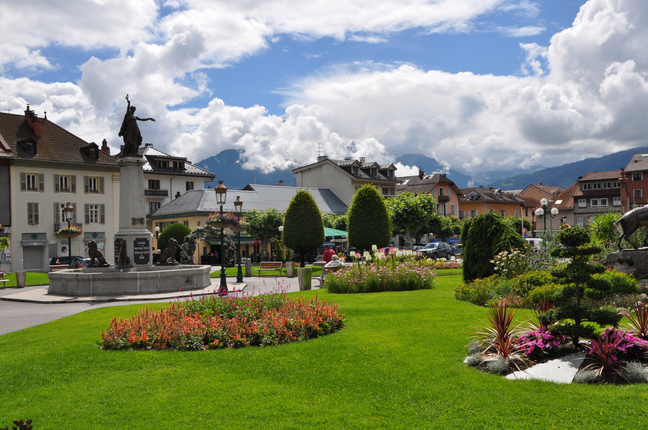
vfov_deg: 36.8
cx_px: 324
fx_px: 647
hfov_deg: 53.2
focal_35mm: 36
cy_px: 215
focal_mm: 24
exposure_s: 1/400
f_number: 10
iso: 200
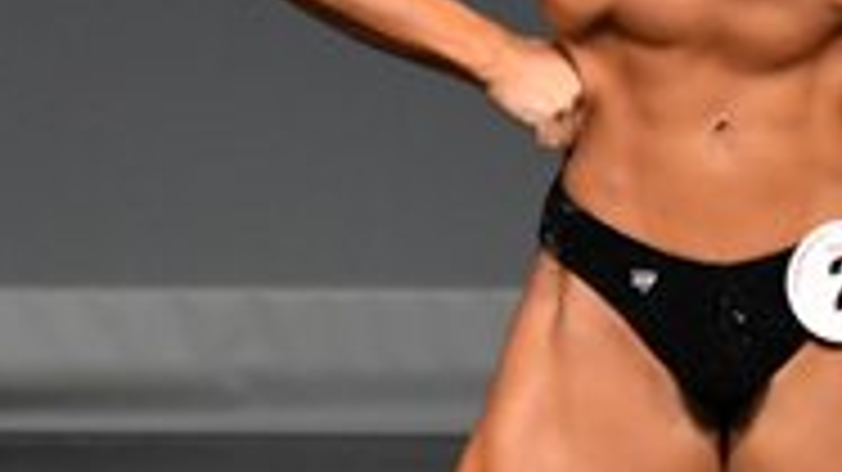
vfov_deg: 0.7
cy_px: 355
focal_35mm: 1627
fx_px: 36310
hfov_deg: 1.3
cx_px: 790
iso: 2500
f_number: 5.6
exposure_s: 1/400
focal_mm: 250
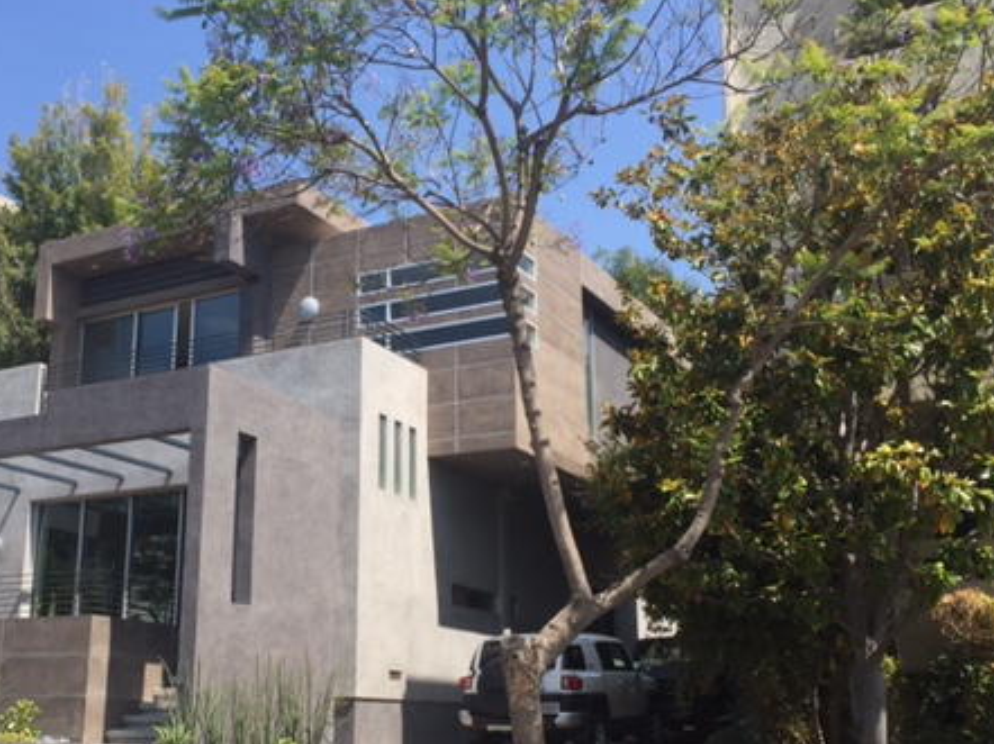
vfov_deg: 34.3
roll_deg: -0.9
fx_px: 1205
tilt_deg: +14.1
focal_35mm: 42
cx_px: 344
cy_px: 425
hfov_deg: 44.3
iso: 32
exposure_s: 1/1412
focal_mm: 4.15
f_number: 2.2
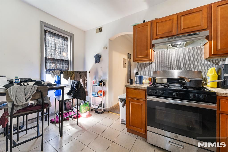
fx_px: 89
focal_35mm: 14
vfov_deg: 81.2
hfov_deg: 104.3
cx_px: 114
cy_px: 76
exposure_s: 1/50
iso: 1600
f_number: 3.5
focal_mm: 14
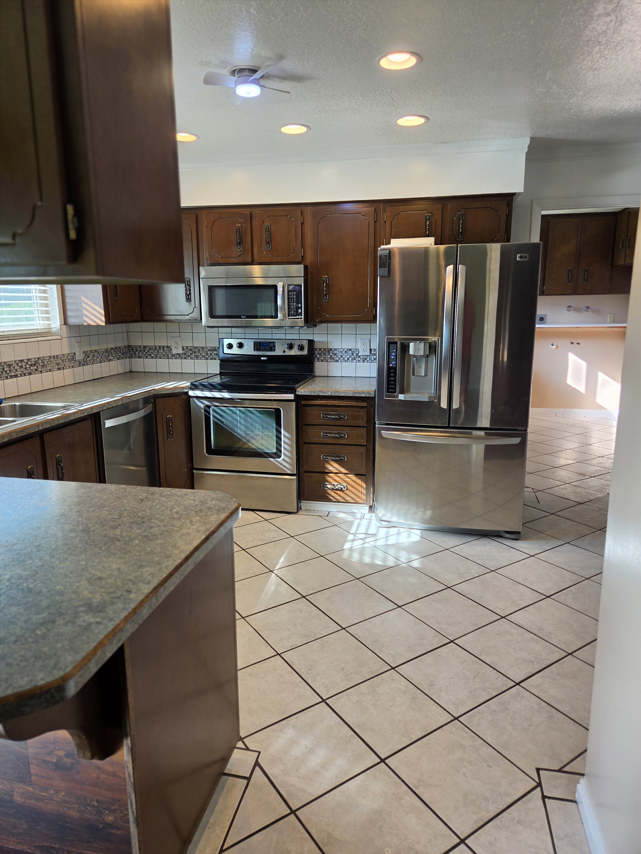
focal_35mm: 23
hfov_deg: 58.9
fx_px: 568
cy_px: 427
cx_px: 320
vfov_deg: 73.9
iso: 50
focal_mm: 5.4
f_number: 1.8
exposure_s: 1/120
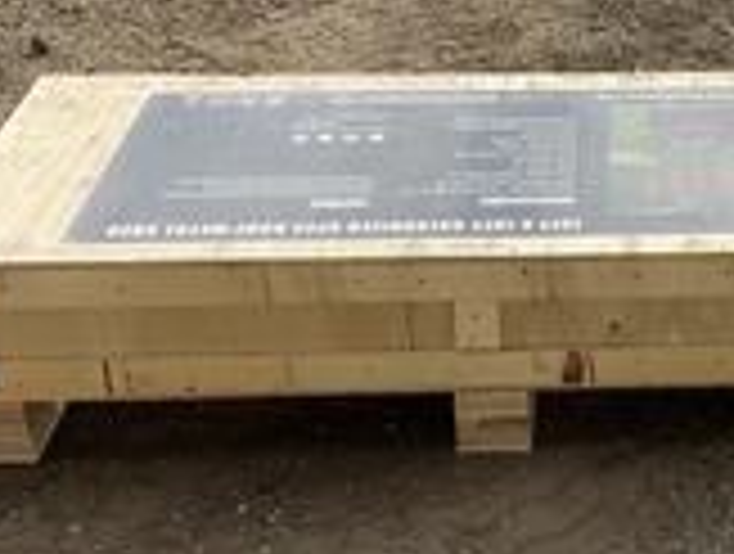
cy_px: 234
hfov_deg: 26.1
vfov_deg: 20.8
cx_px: 707
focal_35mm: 71
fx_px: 1509
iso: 25
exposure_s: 1/465
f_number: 1.8
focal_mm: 3
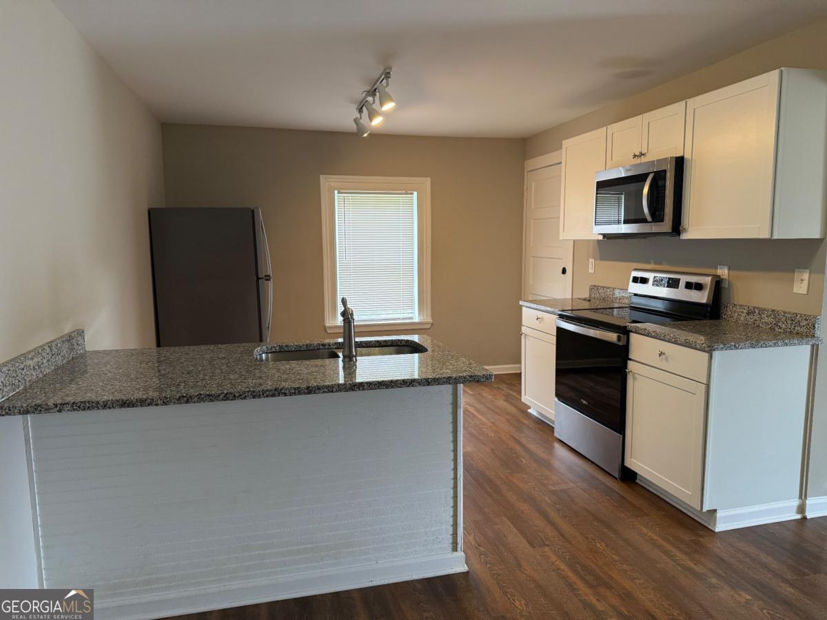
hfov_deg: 71.6
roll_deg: +0.2
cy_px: 310
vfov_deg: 56.8
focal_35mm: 24
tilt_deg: -7.0
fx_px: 573
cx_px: 414
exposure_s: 1/120
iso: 250
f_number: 1.78
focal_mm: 6.76
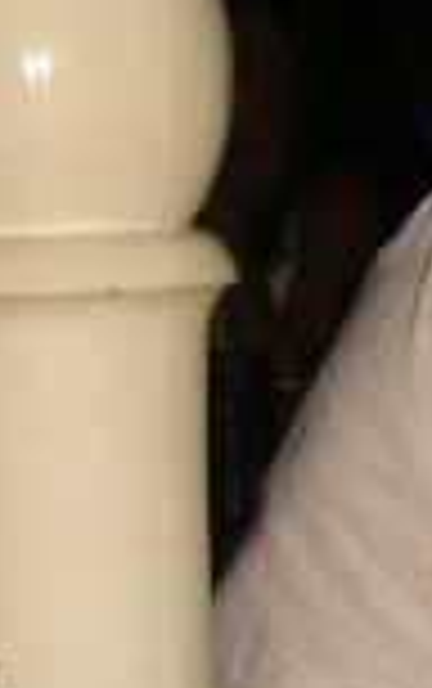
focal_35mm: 158
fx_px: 2968
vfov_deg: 13.2
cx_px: 1260
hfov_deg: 7.4
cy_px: 324
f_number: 2.8
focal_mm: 7.9
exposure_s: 1/60
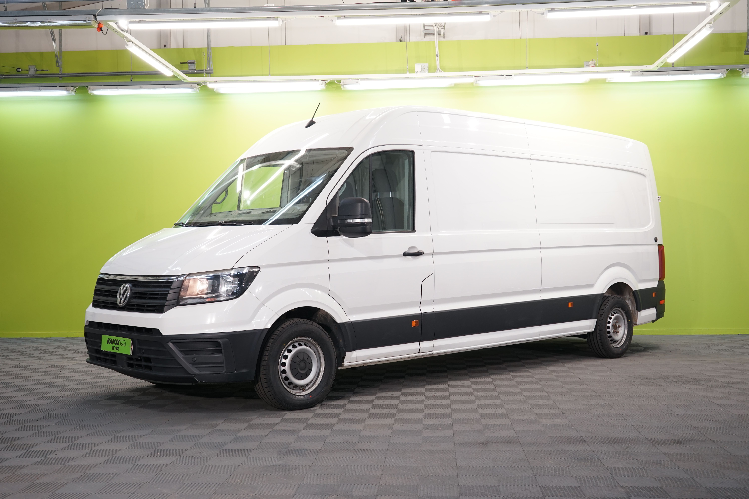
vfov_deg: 32.6
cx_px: 374
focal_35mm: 41
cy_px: 250
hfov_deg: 47.4
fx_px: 853
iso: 500
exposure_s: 1/25
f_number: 6.3
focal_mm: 41
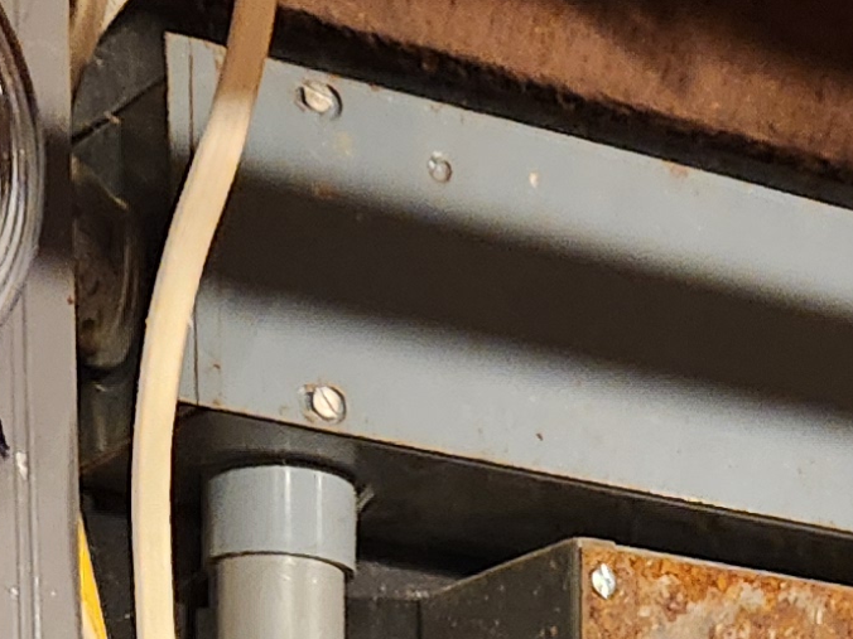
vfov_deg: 9.2
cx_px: 751
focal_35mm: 136
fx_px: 3351
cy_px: 1764
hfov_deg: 14.4
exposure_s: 1/24
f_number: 1.8
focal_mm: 5.4
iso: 500
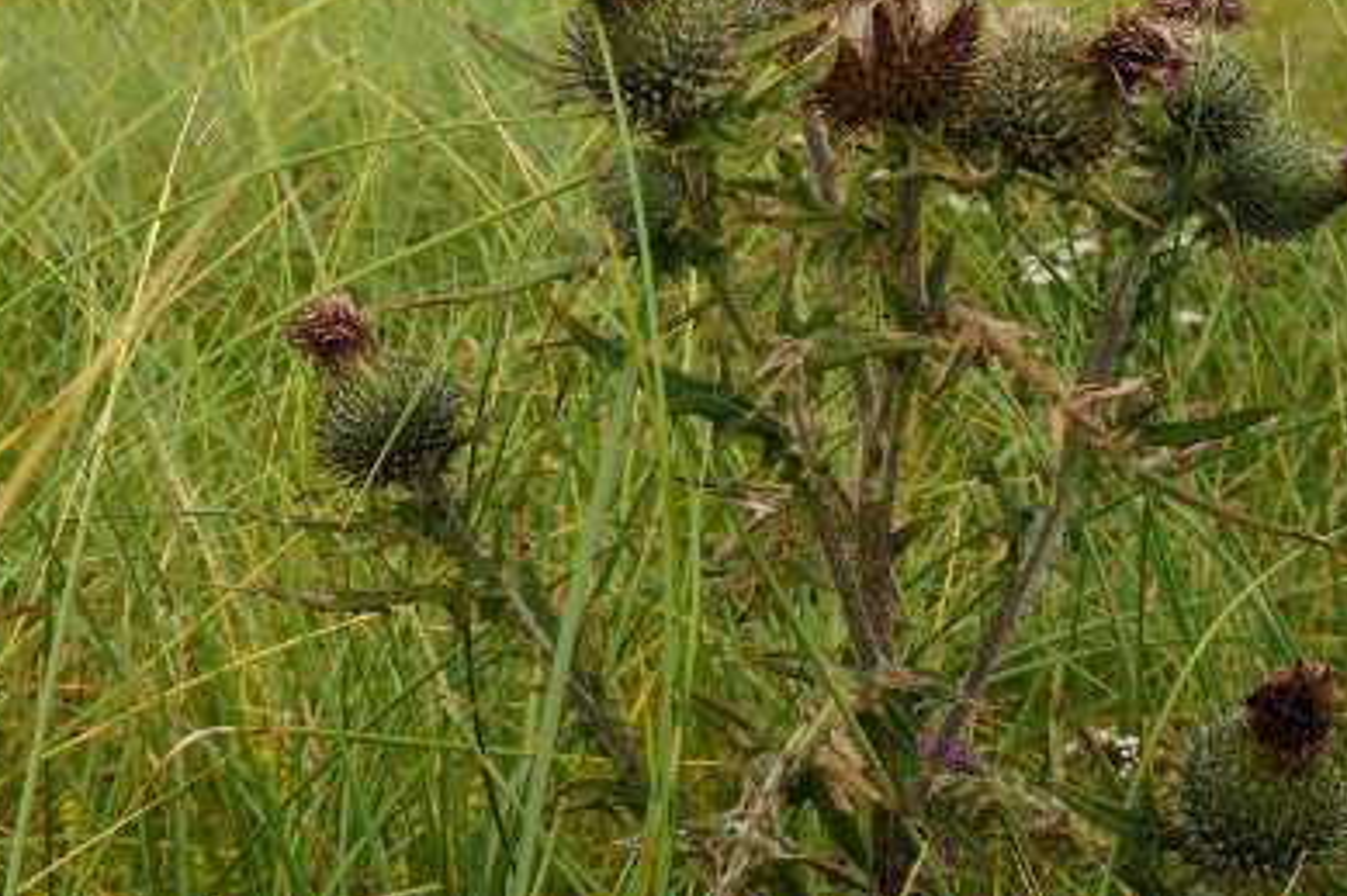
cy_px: -12
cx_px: 391
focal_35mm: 71
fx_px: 2656
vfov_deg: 18.6
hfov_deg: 28.2
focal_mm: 23
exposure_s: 1/80
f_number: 9
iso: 100
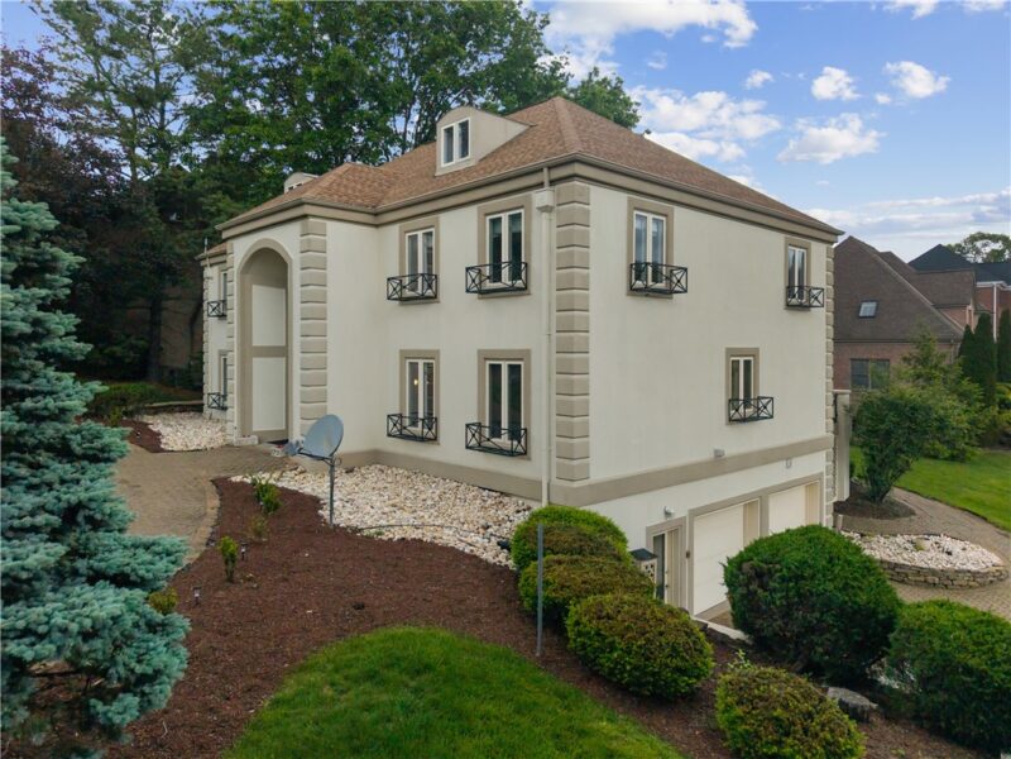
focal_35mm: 24
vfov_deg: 56.8
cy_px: 380
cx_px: 506
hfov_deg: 71.6
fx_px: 701
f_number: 1.8
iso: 410
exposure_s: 1/6400
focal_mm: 8.7
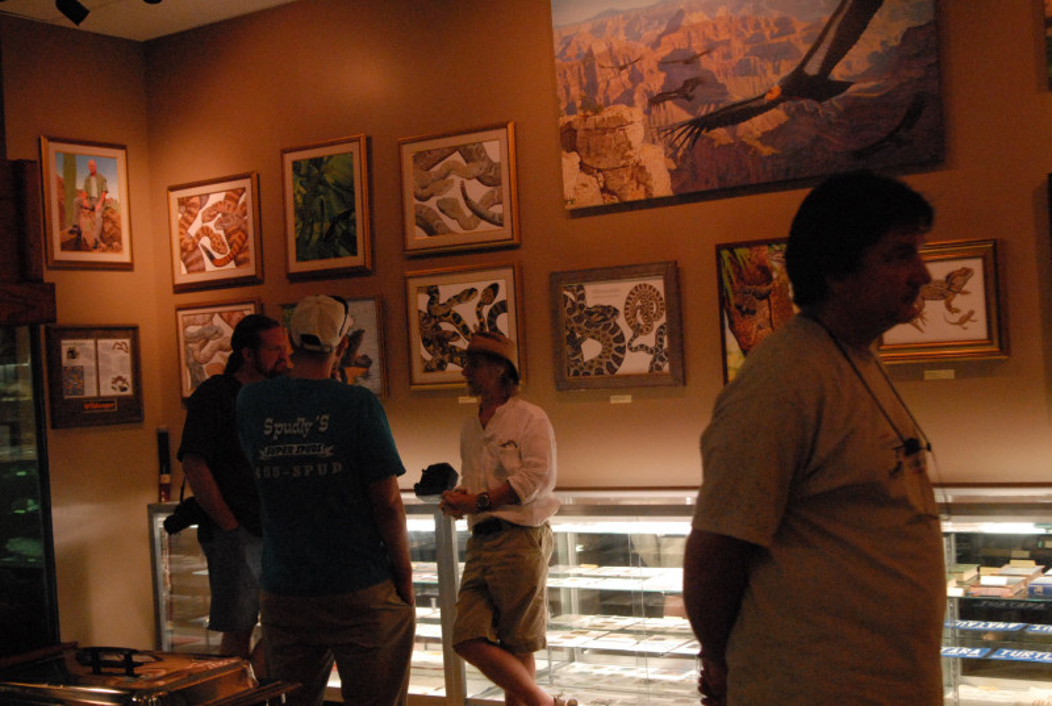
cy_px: 353
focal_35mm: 46
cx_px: 526
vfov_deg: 29.1
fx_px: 1362
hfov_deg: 42.2
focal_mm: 31
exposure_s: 1/90
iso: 1600
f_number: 5
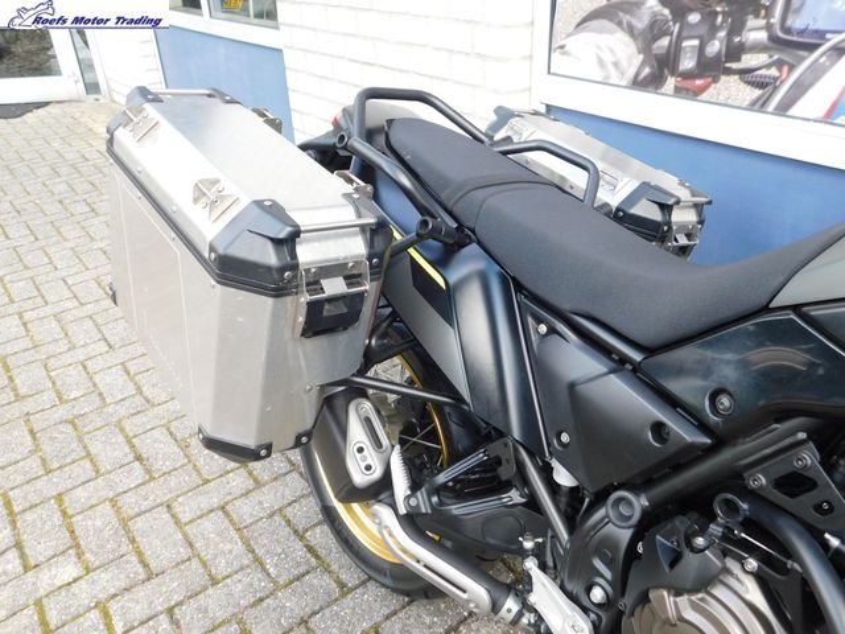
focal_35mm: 28
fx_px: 683
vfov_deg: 49.7
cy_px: 317
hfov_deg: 63.4
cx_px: 422
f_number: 3.2
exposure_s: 1/125
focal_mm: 4.9
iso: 125
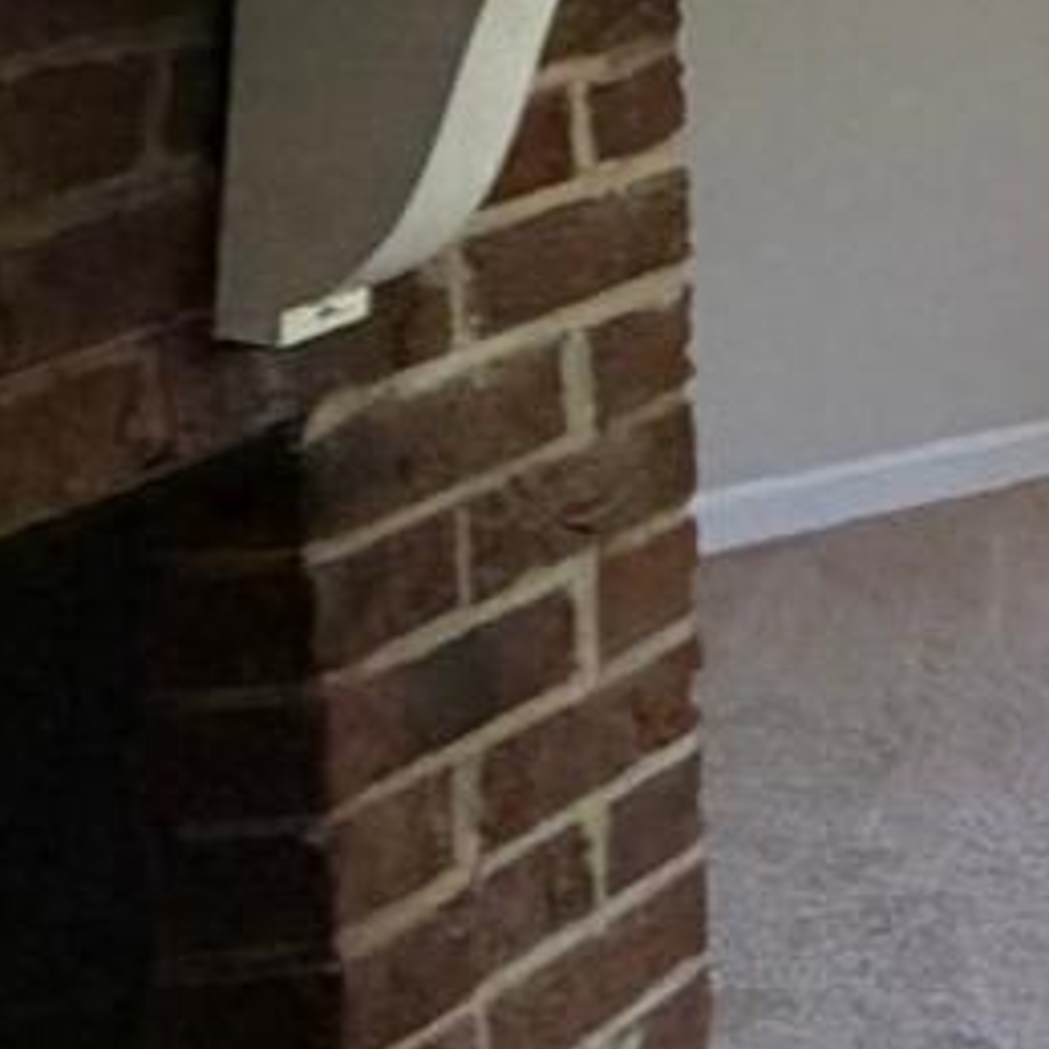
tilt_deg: -1.3
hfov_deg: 11.5
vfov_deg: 16.4
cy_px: -470
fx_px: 3360
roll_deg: +2.3
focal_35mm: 98
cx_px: 3030
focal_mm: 2.22
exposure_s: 1/121
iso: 320
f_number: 2.2
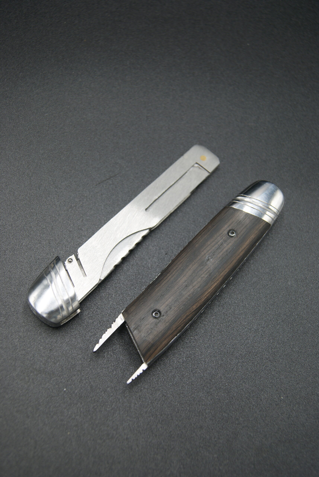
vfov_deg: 46.3
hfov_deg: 32.0
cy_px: 238
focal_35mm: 42
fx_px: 557
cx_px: 160
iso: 100
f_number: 4.5
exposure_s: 1/50
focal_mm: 28
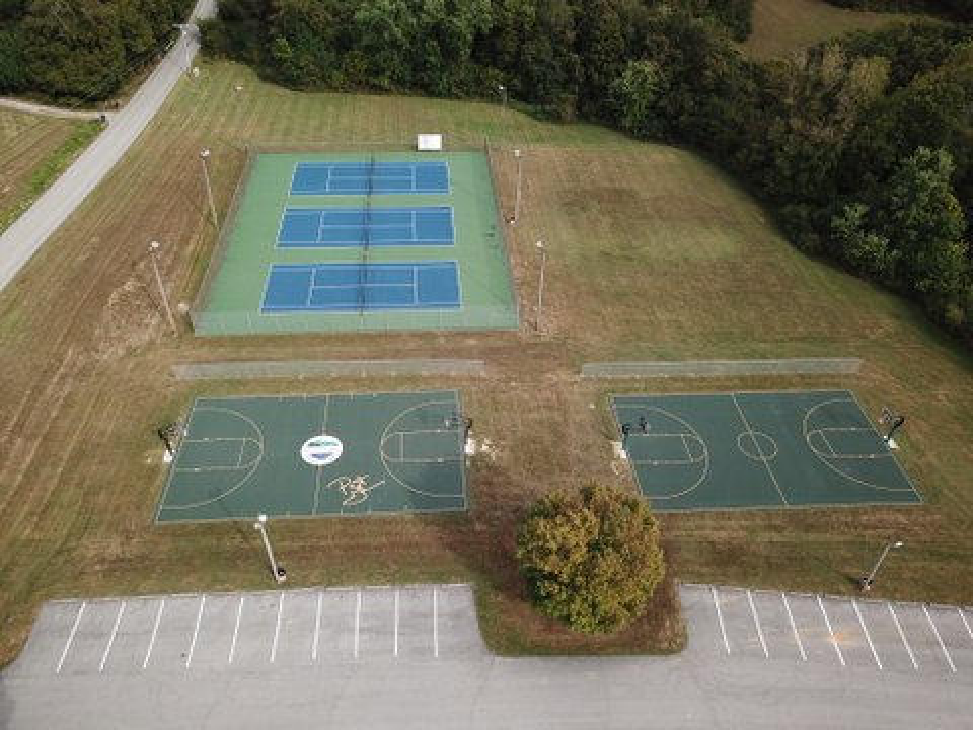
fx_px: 731
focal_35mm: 26
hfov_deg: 67.3
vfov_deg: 53.1
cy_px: 365
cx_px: 486
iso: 100
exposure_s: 1/627
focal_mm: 4.73
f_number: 2.2
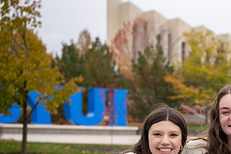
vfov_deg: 12.2
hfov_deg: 17.9
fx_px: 712
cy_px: 148
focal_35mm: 111
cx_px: 239
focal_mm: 47
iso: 160
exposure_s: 1/320
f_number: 3.2
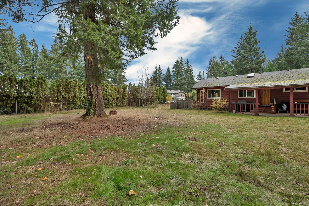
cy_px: 103
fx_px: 137
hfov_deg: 96.7
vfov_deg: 73.7
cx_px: 154
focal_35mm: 16
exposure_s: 1/160
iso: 320
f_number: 5.6
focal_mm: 16
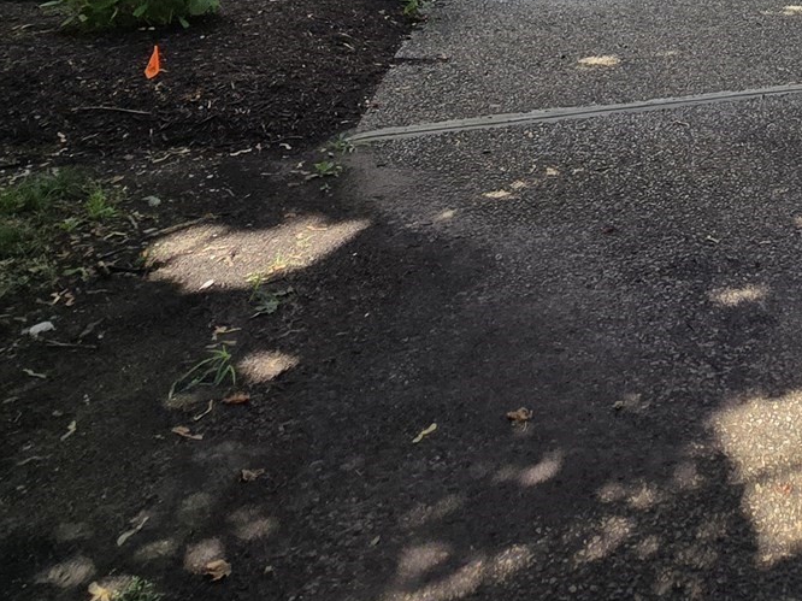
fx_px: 926
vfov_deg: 26.0
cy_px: -312
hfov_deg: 40.2
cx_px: 827
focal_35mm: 40
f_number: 2.2
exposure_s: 1/677
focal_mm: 2.2
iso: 50
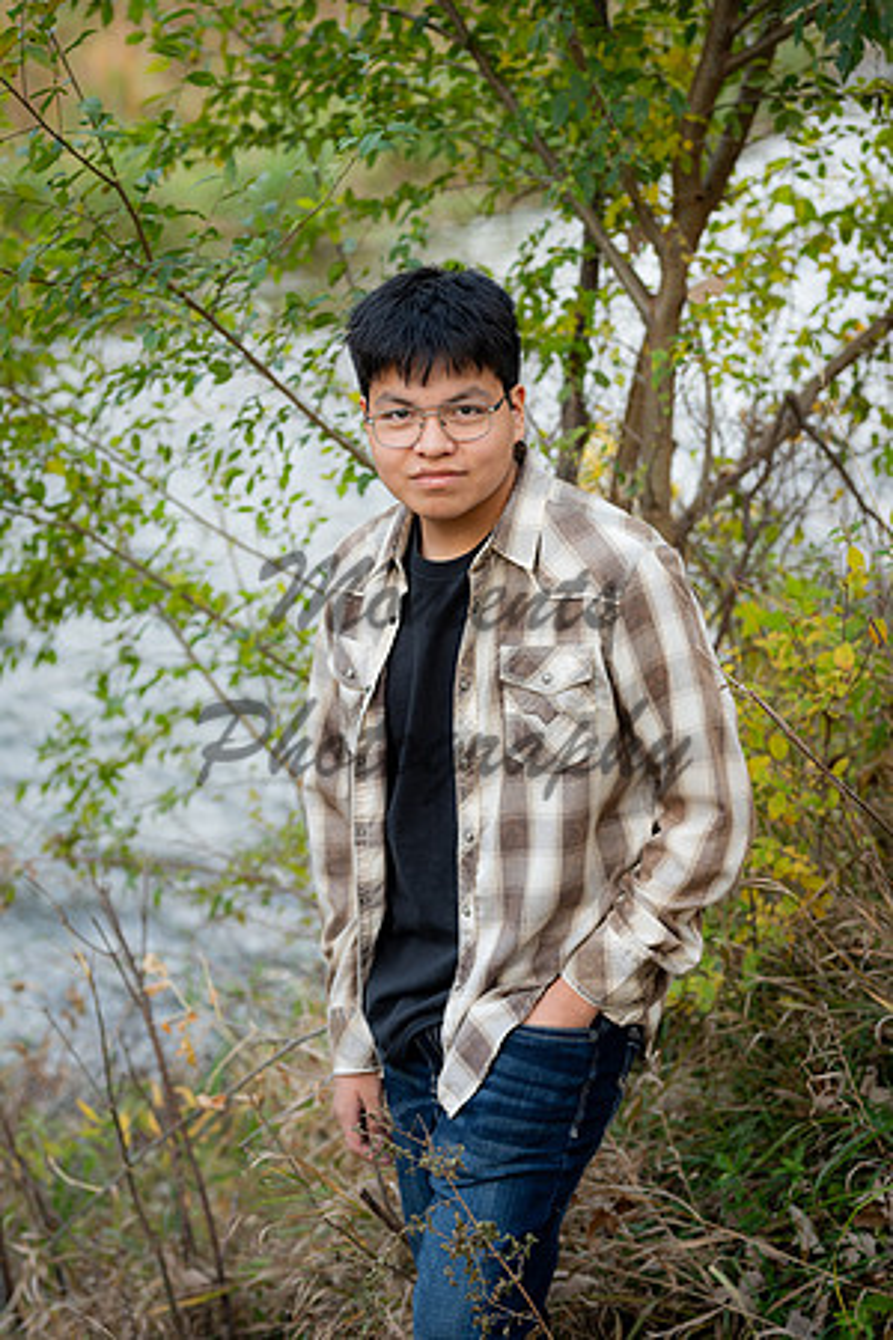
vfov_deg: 23.9
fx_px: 3162
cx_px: 446
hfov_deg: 16.1
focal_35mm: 85
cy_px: 670
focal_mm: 85
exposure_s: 1/125
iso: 200
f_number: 3.5
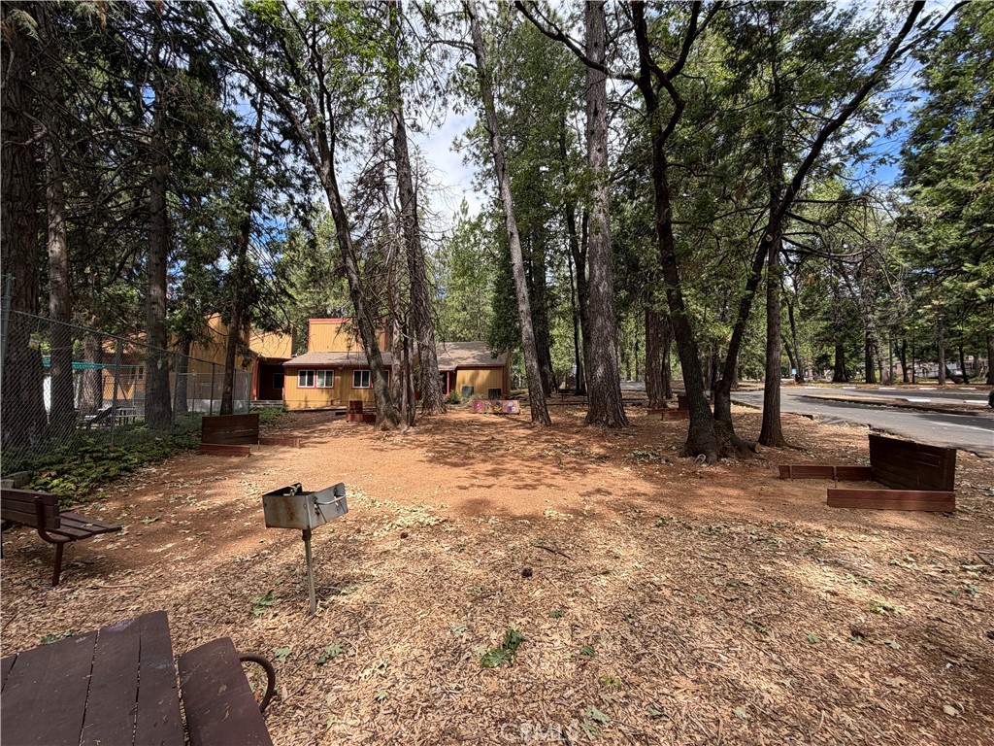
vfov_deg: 85.7
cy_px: 373
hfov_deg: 102.1
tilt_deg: +5.5
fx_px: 402
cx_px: 497
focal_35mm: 14
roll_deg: -0.1
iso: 50
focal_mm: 2.22
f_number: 2.2
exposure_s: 1/502
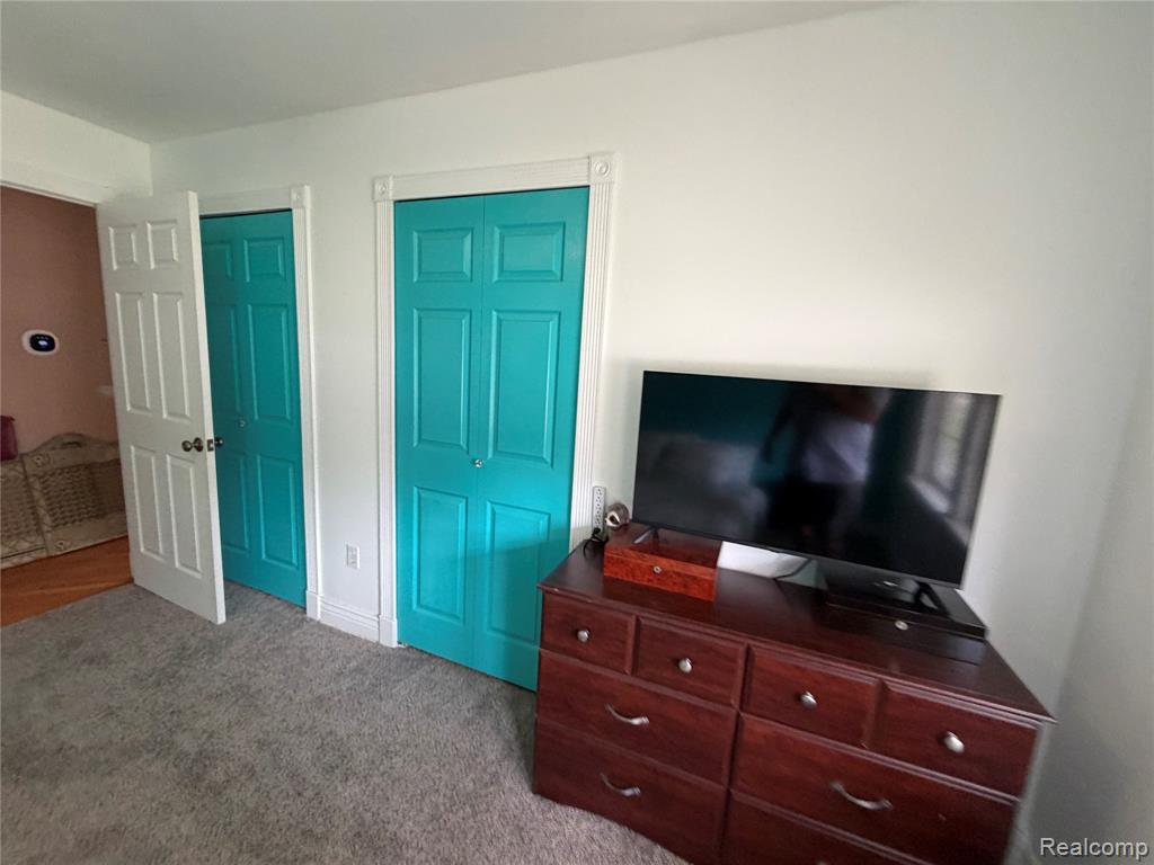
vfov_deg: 85.7
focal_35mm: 14
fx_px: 467
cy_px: 432
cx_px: 577
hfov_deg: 102.1
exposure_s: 1/60
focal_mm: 2.22
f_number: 2.2
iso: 200
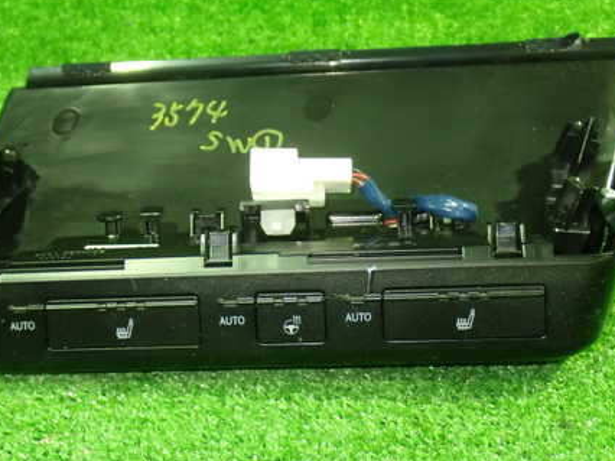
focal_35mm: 62
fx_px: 1101
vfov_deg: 23.6
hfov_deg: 31.2
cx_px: 261
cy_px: 224
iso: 800
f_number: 2.9
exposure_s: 1/15
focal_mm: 7.84
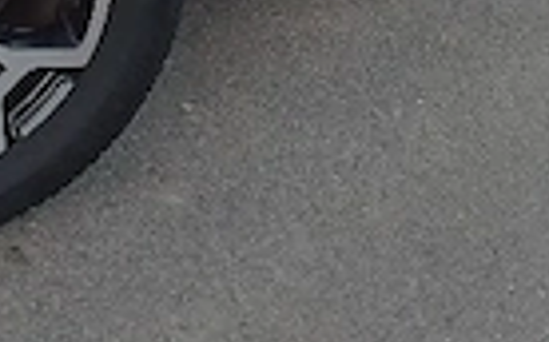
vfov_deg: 10.3
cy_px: -394
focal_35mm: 115
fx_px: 1719
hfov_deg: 17.3
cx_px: -119
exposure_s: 1/50
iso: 80
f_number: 1.8
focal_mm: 4.65
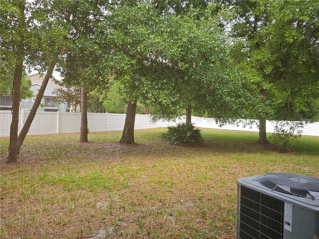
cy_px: 120
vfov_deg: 58.9
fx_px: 212
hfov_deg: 73.9
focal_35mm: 23
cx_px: 160
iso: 12
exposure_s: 1/758
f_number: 1.7
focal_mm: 6.3
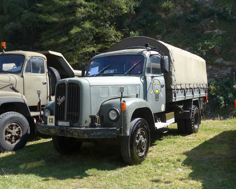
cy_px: 93
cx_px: 118
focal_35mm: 38
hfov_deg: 47.9
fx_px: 265
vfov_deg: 39.2
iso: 80
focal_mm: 7.5
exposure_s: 1/500
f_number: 2.8
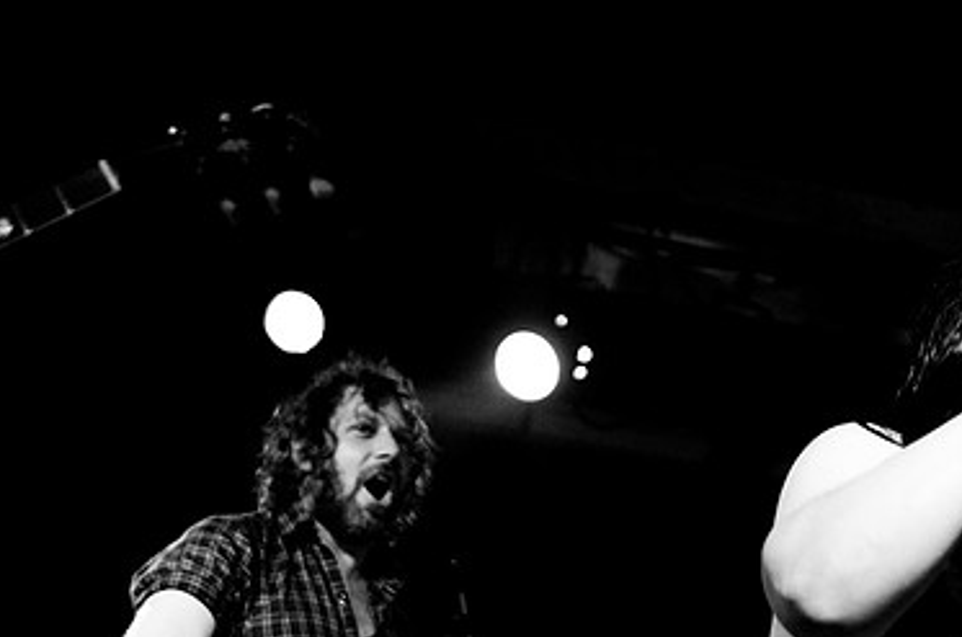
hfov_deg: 28.7
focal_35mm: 70
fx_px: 1867
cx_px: 663
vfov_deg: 19.2
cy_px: 491
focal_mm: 30
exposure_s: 1/100
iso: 1000
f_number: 1.6
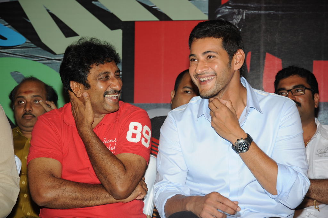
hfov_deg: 17.1
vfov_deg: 11.4
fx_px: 1093
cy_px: 109
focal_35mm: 120
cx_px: 164
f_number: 7.1
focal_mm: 120
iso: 320
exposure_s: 1/125
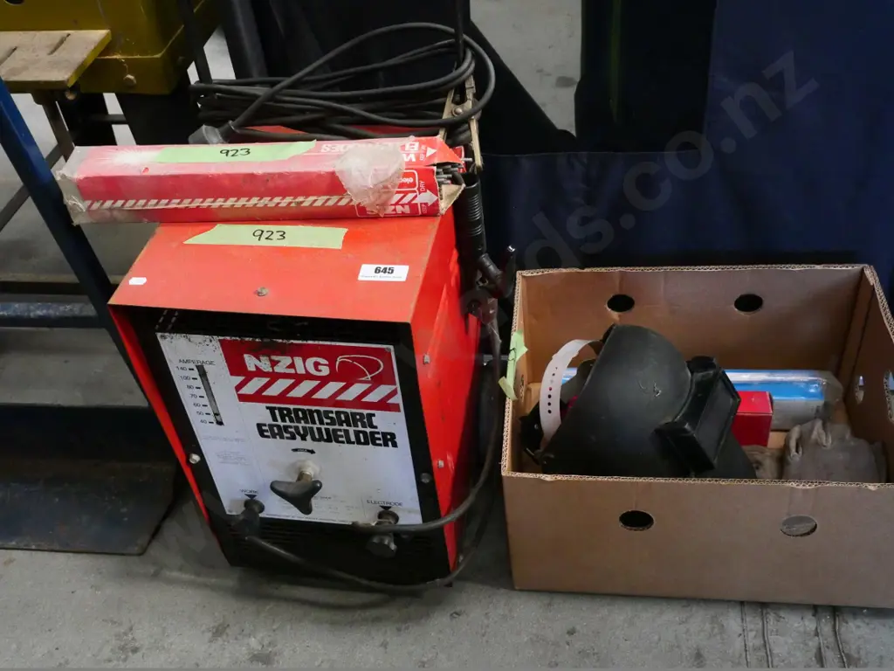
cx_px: 447
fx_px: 878
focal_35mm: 34
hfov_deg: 54.0
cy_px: 336
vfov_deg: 41.8
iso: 6400
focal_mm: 17
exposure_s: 1/320
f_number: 5.6
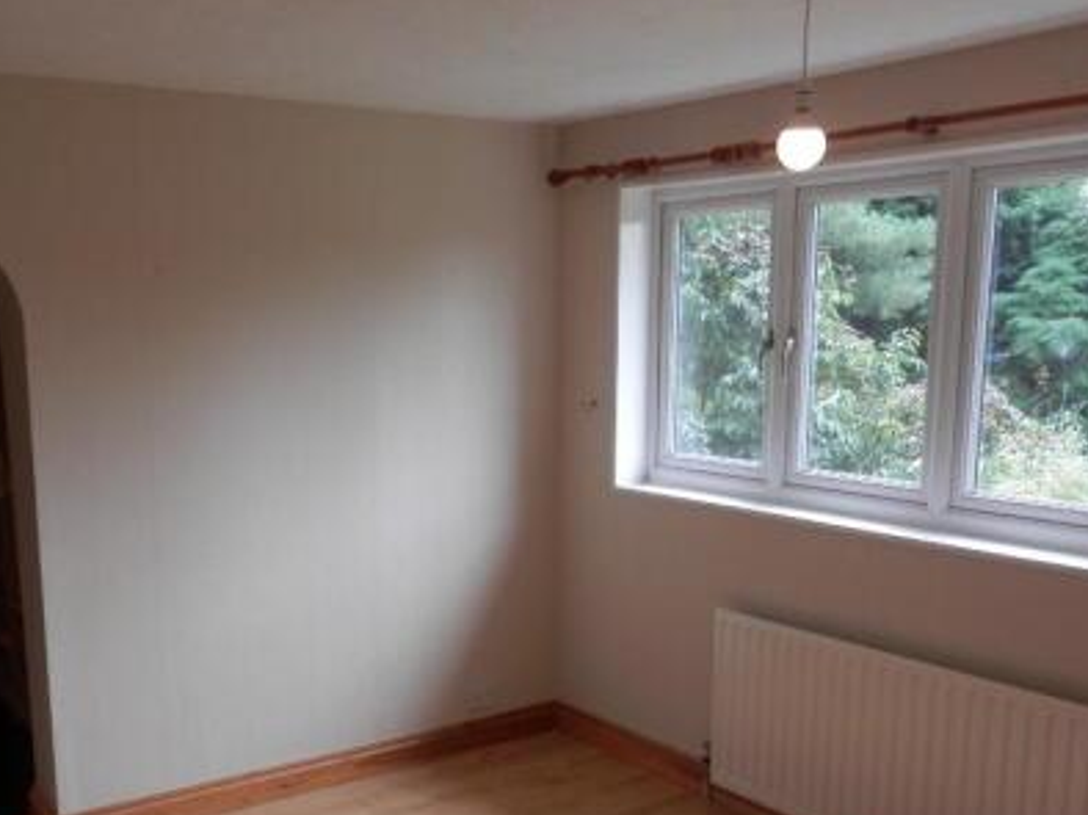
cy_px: 526
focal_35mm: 37
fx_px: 1162
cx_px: 407
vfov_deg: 38.3
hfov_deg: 49.7
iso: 80
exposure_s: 1/30
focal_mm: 4.5
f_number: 3
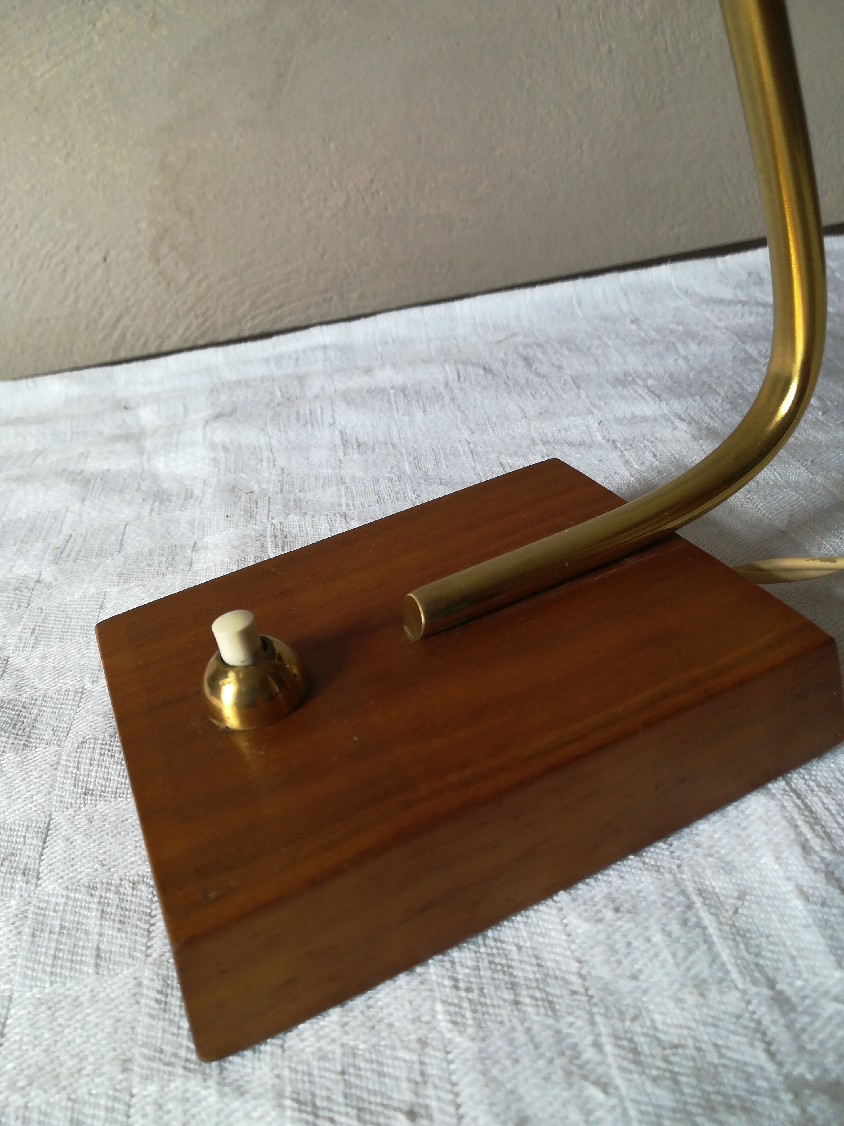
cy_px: 563
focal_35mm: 26
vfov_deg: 67.3
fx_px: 845
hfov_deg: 53.1
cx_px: 422
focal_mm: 3.83
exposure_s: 1/40
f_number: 2.2
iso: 80
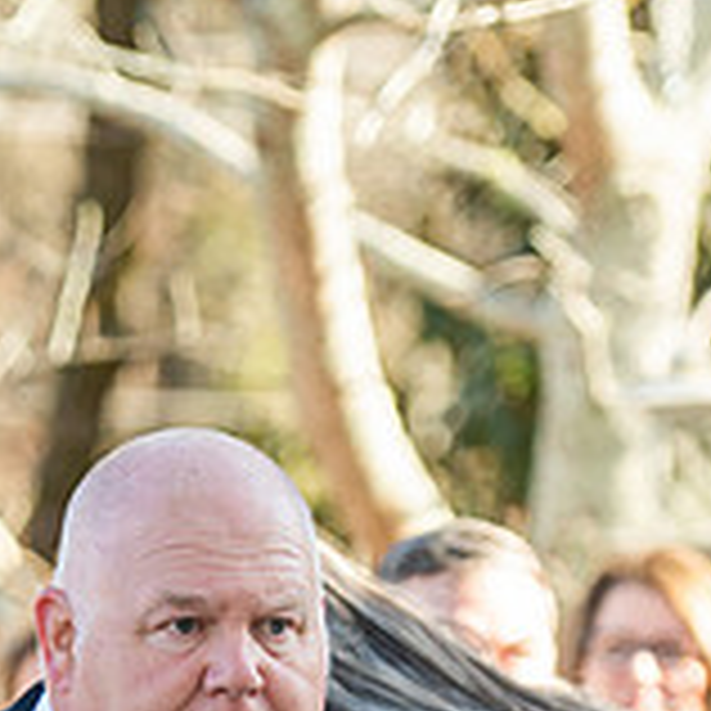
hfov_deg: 5.1
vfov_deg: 5.1
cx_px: -72
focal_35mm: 344
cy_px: 848
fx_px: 7994
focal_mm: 110
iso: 200
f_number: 3.5
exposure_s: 1/400
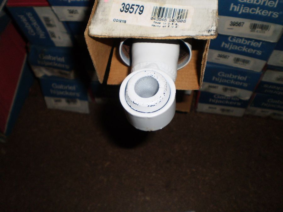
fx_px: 294
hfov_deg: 51.4
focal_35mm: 36
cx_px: 142
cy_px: 106
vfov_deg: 39.7
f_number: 3.1
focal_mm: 6.3
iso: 125
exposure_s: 1/30
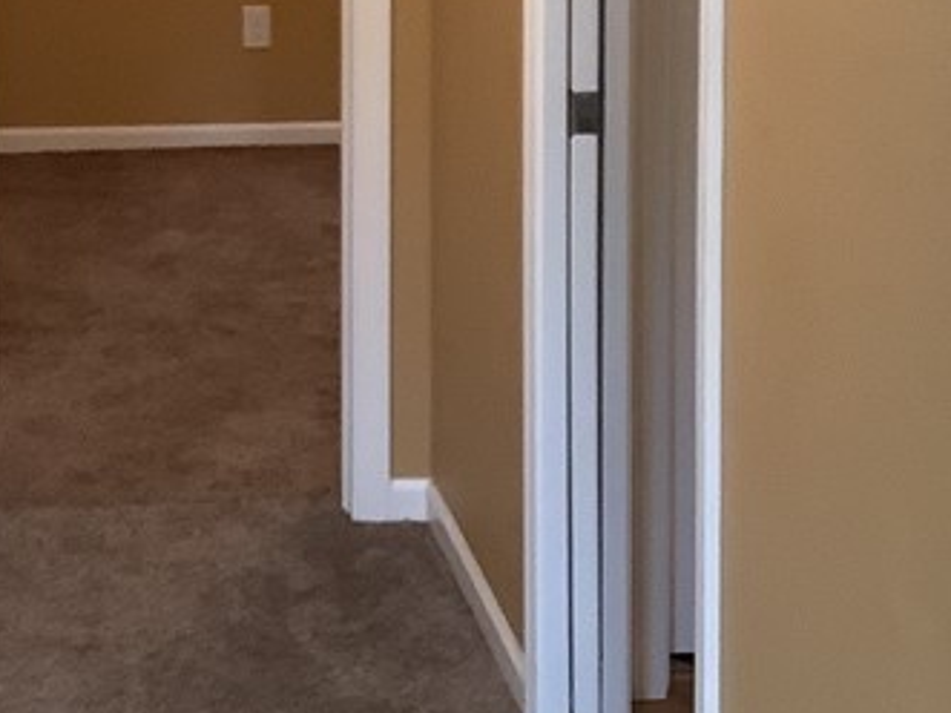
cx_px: 78
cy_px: -83
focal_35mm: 96
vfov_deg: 15.0
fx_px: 2636
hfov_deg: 20.0
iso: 320
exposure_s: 1/40
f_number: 2.4
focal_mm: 3.3
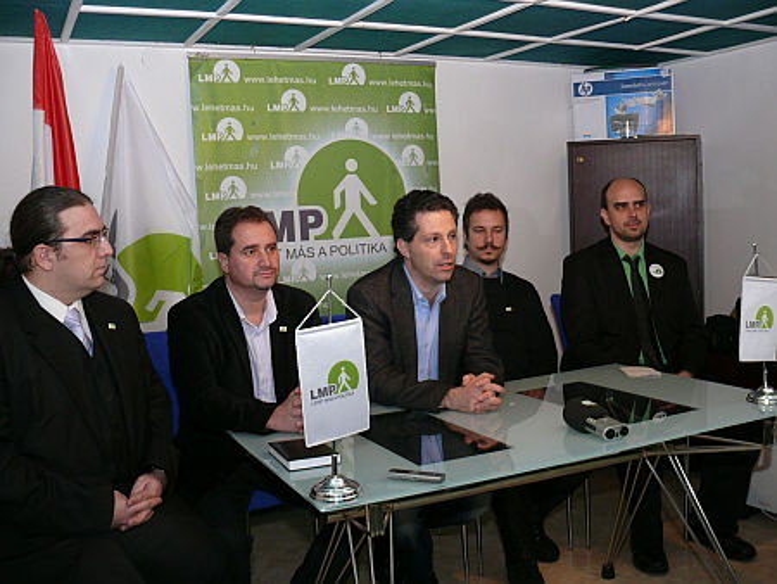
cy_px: 292
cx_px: 388
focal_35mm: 35
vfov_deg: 40.7
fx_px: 786
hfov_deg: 52.6
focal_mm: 7.4
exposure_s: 1/30
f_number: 2.8
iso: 100
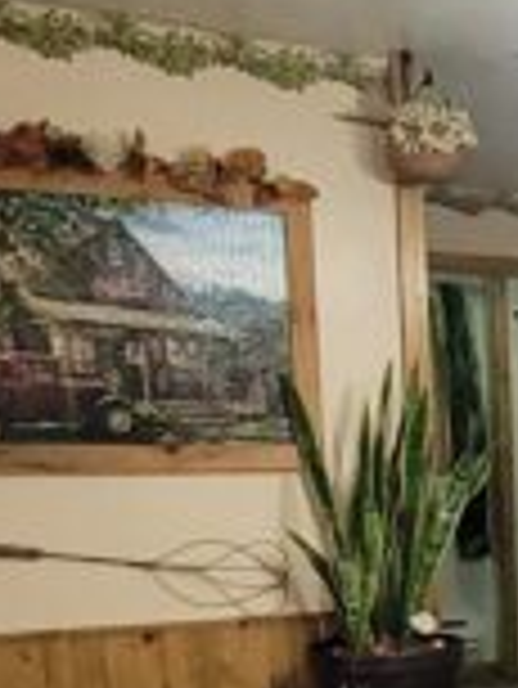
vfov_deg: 27.2
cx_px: 892
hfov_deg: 17.9
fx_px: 1355
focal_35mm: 68
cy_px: 657
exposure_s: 1/60
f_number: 2.2
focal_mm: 1.74
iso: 320
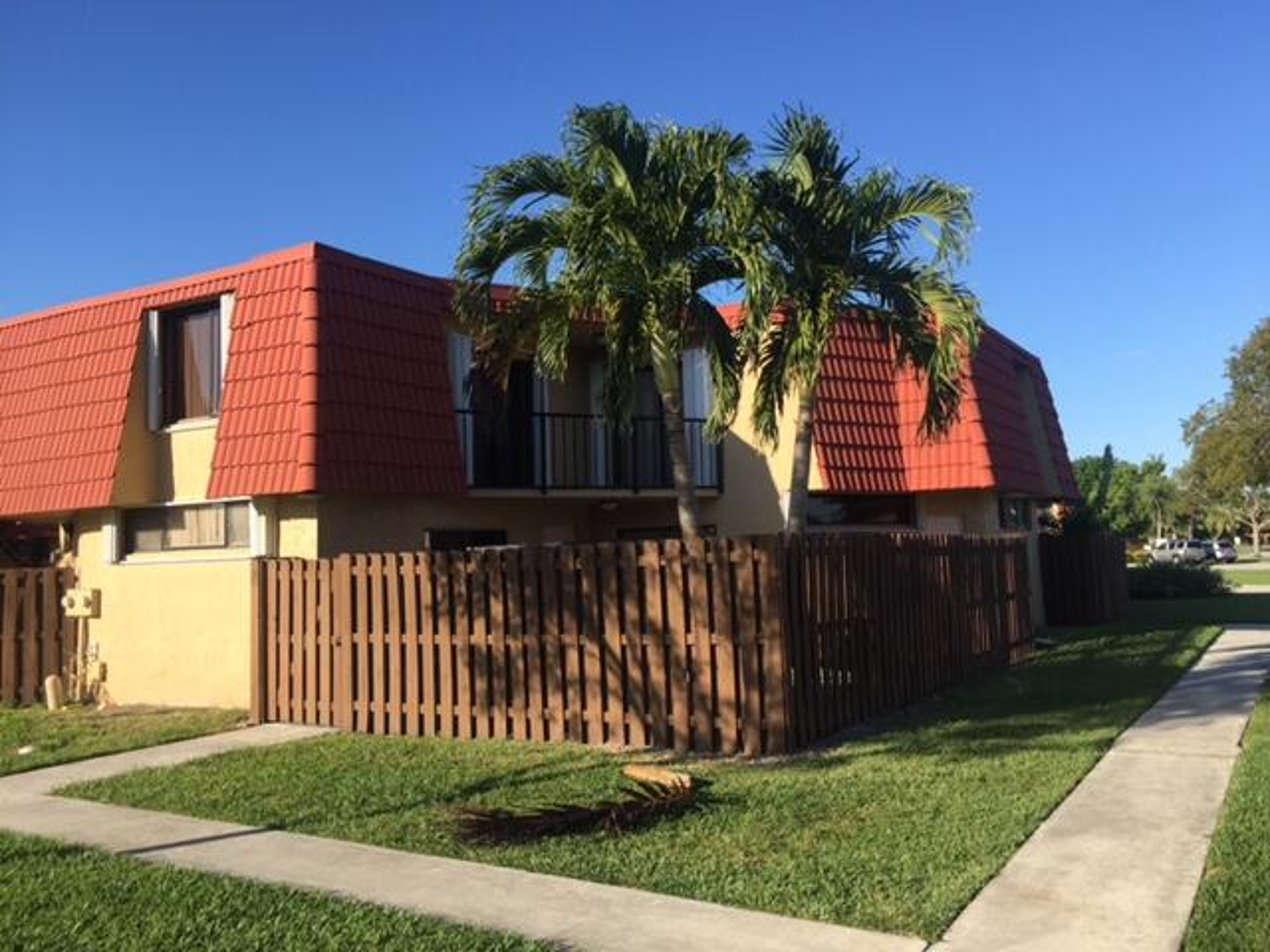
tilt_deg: +6.2
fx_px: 1064
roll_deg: +0.4
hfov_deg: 61.7
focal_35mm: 29
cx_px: 635
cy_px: 476
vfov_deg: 48.2
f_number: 2.2
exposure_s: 1/1130
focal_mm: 4.15
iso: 32
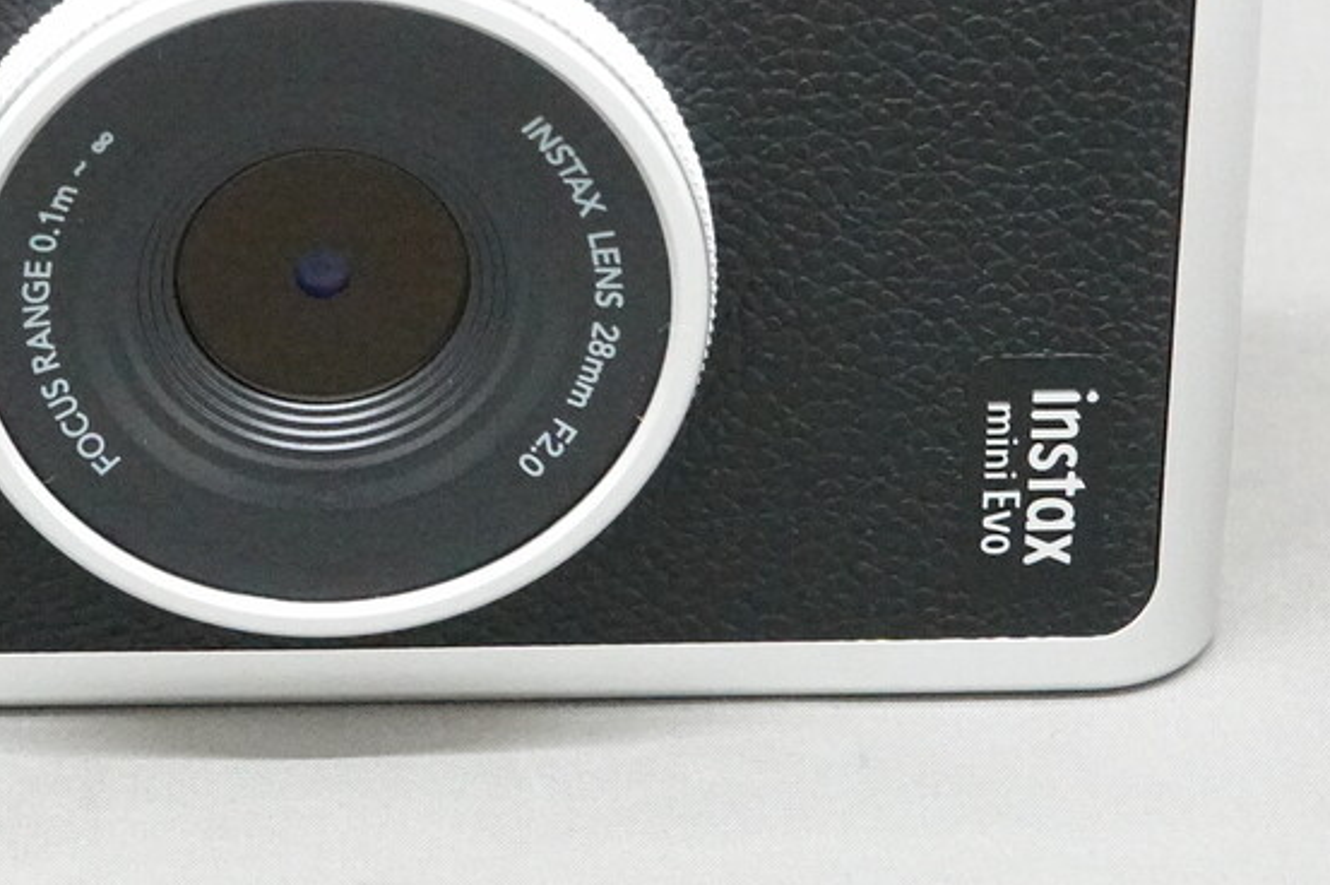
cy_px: -12
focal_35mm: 152
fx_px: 5612
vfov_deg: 9.0
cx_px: 320
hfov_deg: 13.5
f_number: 5.6
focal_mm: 25.85
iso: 5000
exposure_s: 1/80
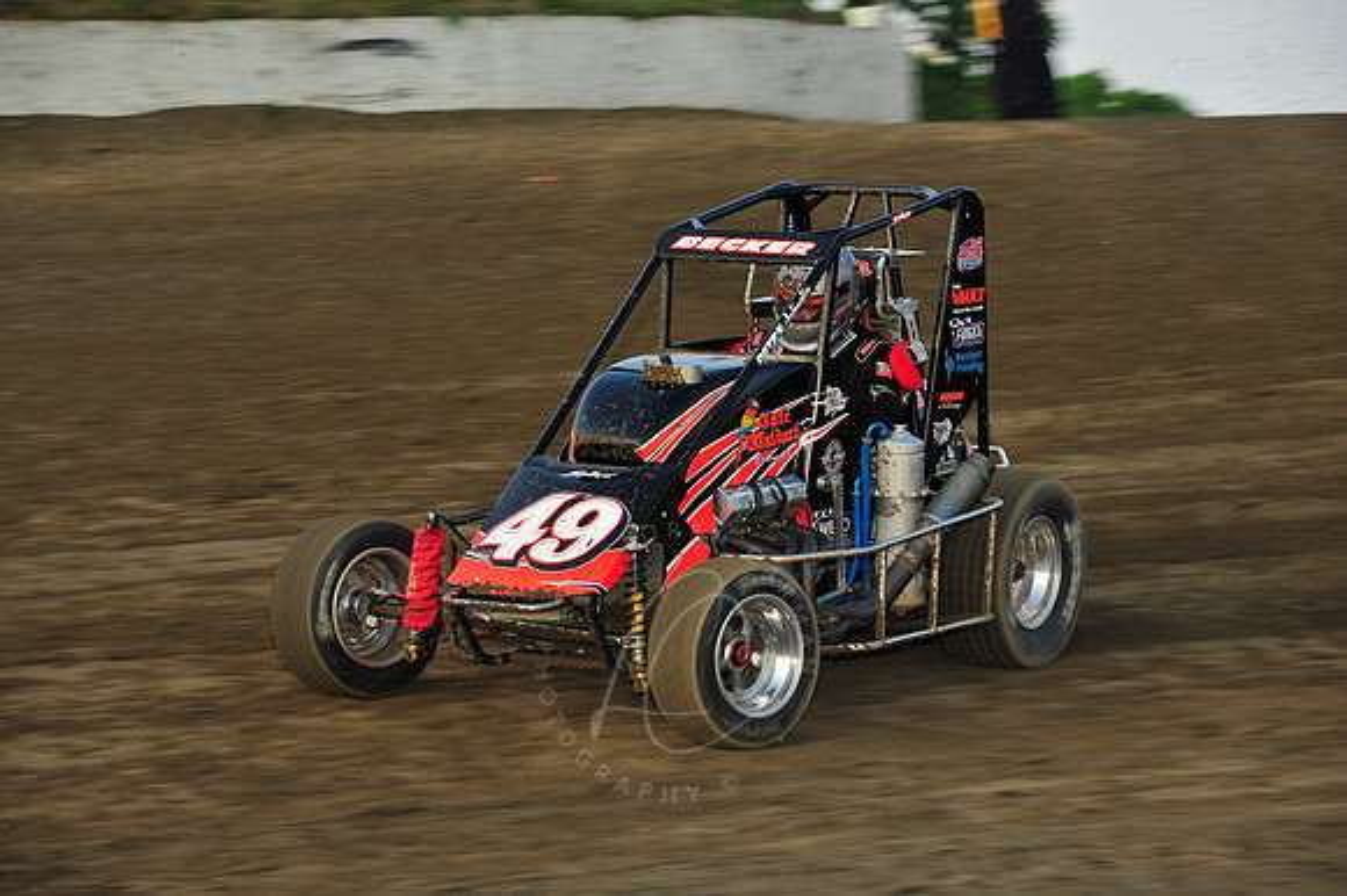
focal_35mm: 155
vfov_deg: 8.8
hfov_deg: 13.3
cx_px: 674
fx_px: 5796
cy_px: 448
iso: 400
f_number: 9
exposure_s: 1/320
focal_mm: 155
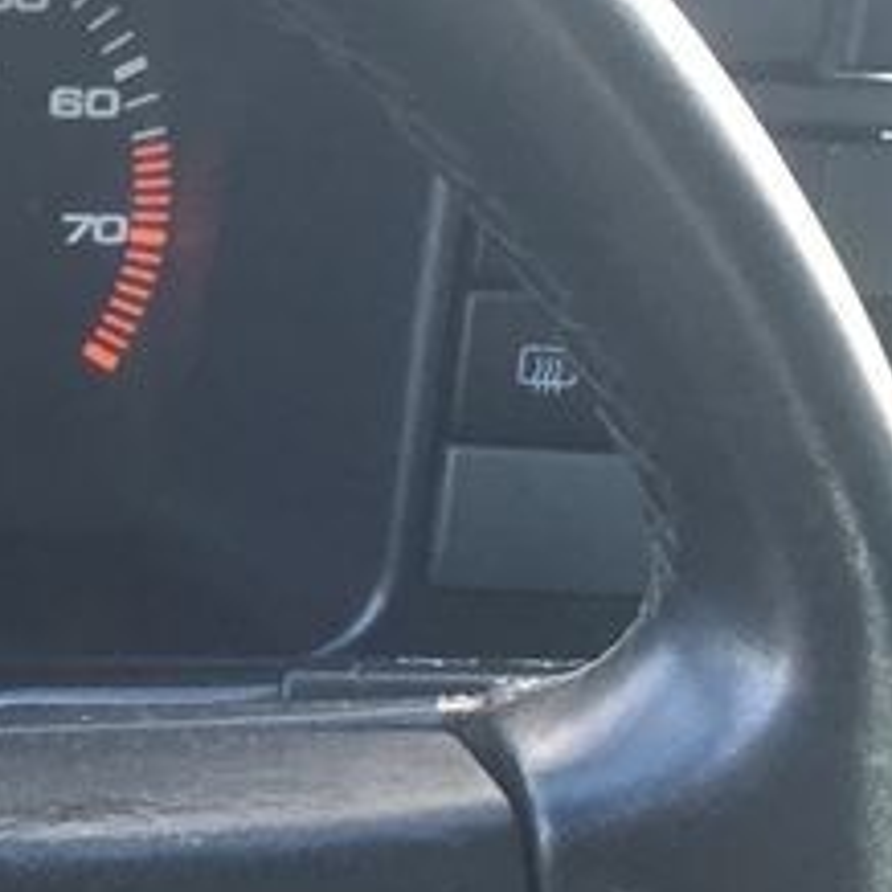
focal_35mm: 141
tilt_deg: -36.9
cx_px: -573
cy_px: 1248
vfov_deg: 11.9
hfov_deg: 11.7
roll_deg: -5.2
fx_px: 4111
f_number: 2.2
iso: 100
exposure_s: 1/33
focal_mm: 4.15
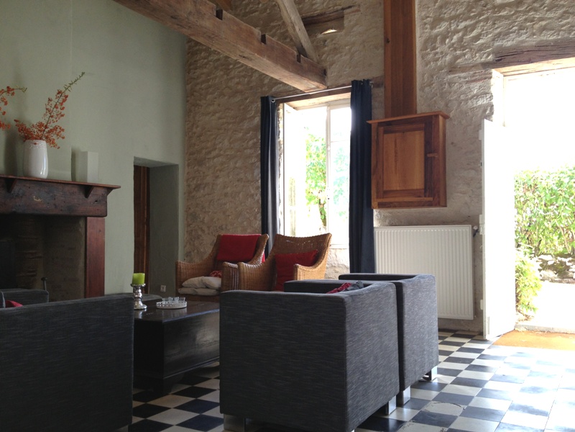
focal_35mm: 35
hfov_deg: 52.6
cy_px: 216
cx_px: 288
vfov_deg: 40.7
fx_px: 581
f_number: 2.4
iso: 100
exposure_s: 1/120
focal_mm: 4.28
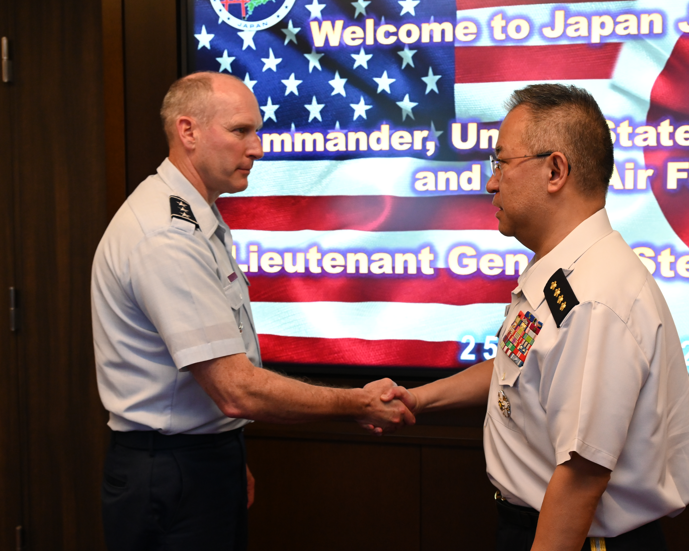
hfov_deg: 42.9
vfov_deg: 34.9
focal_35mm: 43
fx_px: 877
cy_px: 276
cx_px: 349
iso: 4000
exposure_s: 1/160
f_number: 5.6
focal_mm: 38
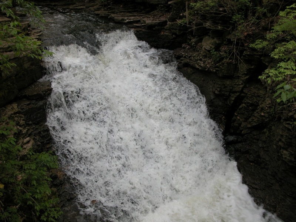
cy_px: 111
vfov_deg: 41.8
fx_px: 291
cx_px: 148
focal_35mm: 34
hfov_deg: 54.0
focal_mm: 8.9
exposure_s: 1/215
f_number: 5
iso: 100
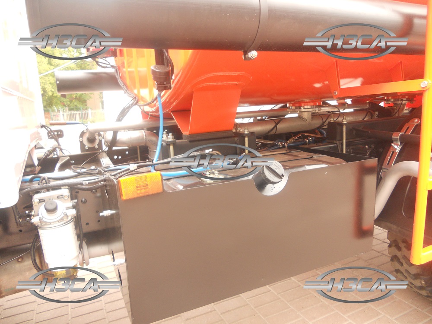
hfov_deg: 65.3
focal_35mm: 27
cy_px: 162
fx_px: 337
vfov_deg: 51.4
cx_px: 216
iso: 100
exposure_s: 1/15
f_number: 3.2
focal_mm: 4.9
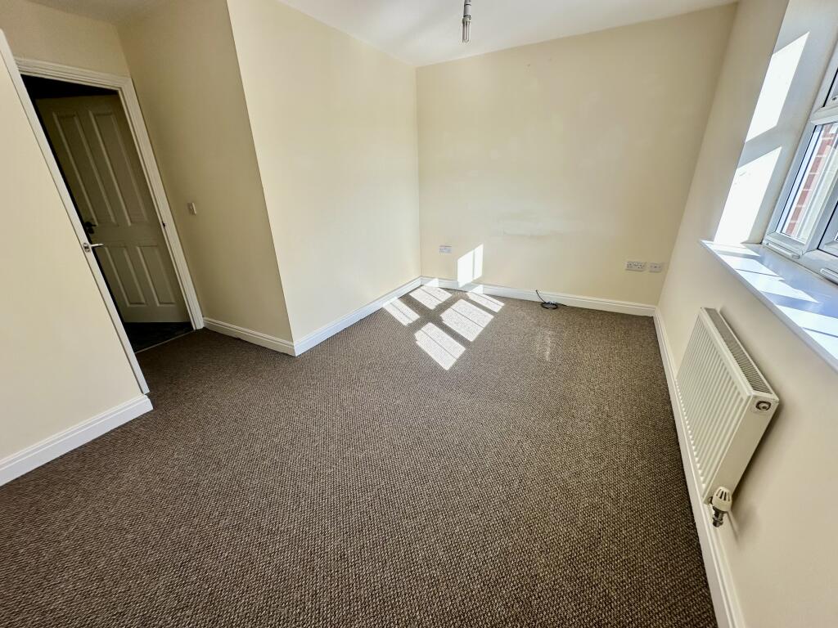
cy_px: 314
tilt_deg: -21.8
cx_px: 419
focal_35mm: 14
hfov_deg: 102.1
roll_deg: +2.4
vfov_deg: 85.7
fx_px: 339
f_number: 2.2
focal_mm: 2.22
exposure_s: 1/194
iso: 40
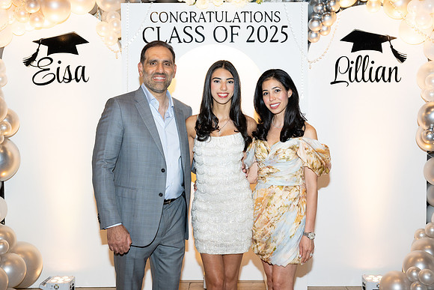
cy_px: 145
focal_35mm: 41
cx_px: 217
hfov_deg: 47.4
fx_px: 494
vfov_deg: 32.6
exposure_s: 1/80
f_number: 5.6
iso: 1000
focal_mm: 41
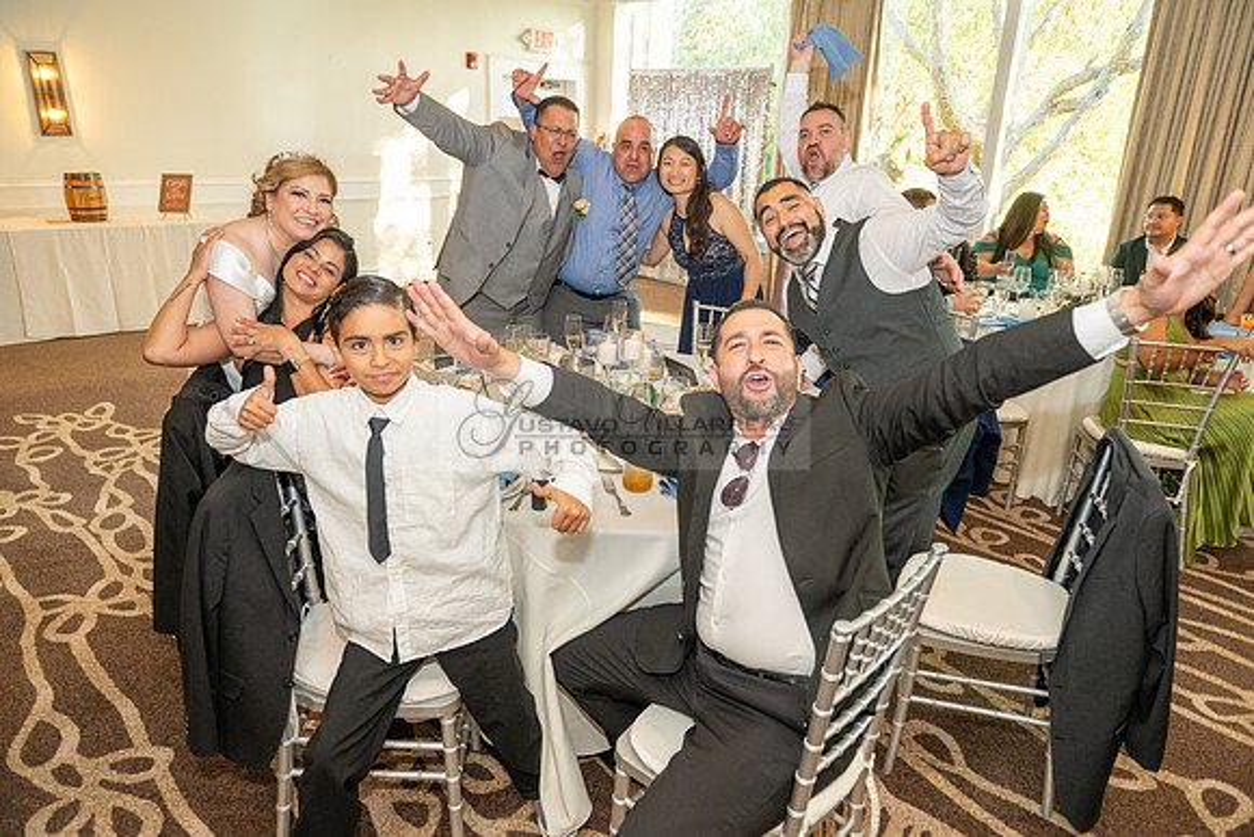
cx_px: 627
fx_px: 836
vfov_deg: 53.2
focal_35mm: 24
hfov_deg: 73.7
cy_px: 418
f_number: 3.5
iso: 800
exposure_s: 1/125
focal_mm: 24
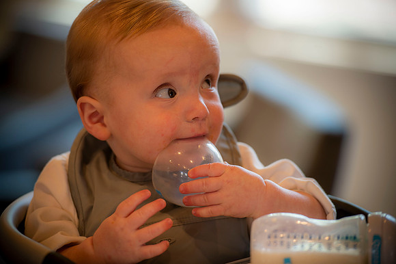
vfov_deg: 6.9
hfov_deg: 10.3
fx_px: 2199
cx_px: 198
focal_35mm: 200
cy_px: 132
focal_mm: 200
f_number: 2.8
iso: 125
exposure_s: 1/50
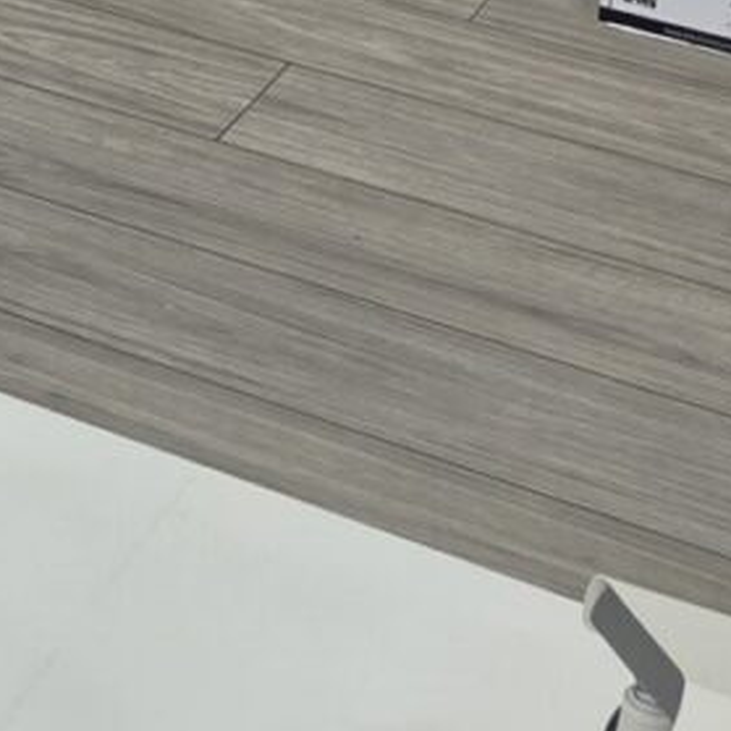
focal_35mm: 133
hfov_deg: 11.6
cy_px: -591
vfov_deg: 12.1
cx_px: -779
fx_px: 3178
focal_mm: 5.4
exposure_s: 1/100
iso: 64
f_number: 1.8
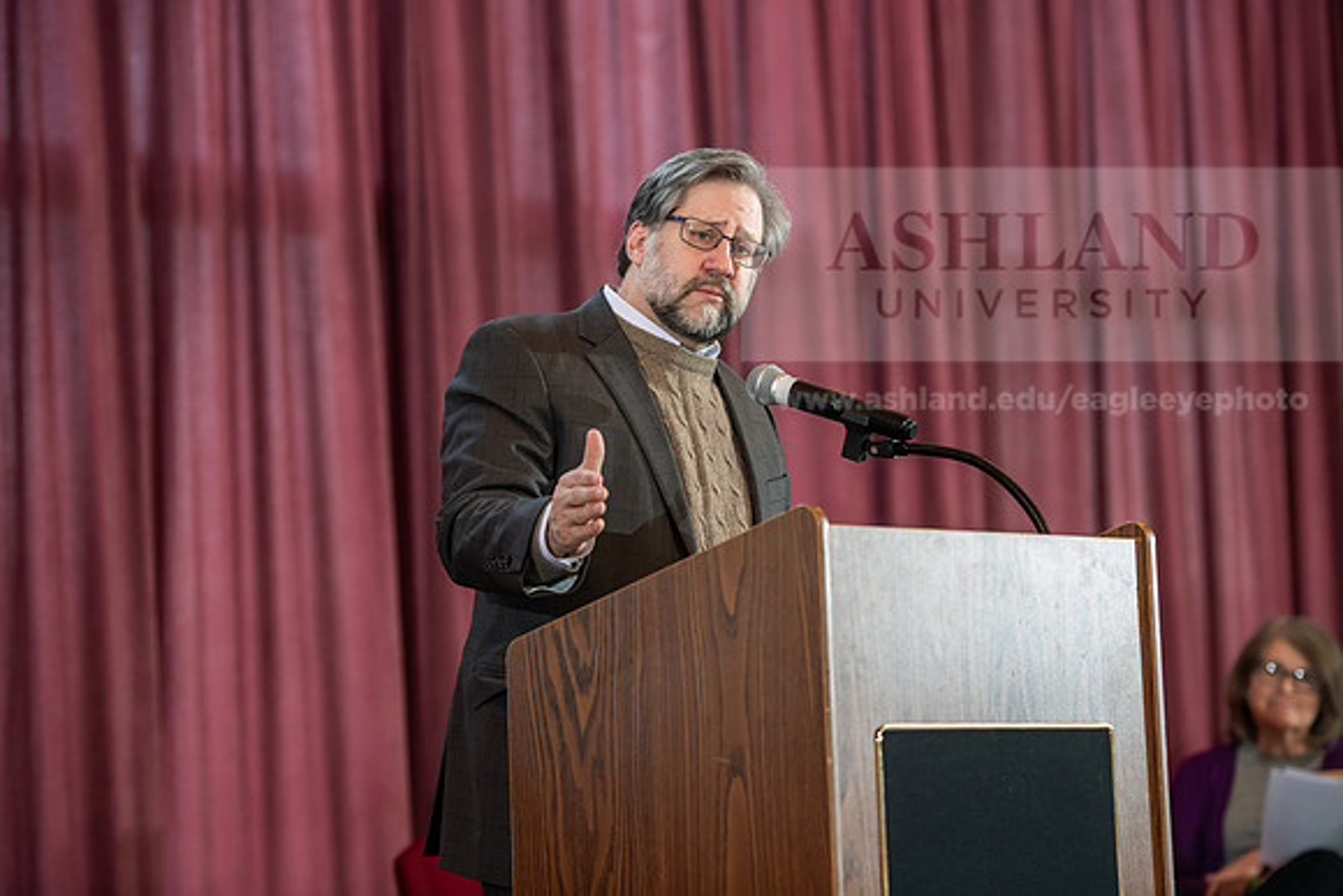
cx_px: 672
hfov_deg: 17.6
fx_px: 4328
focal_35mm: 116
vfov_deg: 11.8
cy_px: 448
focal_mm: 116
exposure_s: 1/200
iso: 1600
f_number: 3.2
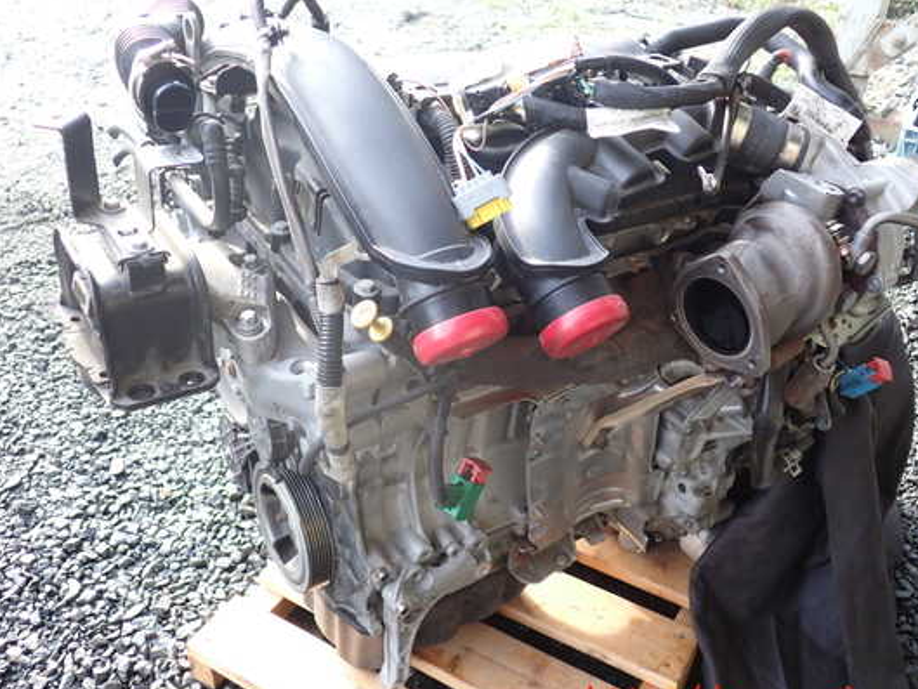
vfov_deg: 41.8
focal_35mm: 34
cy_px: 335
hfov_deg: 53.9
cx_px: 458
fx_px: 902
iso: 200
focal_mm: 5.4
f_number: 2.3
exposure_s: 1/125
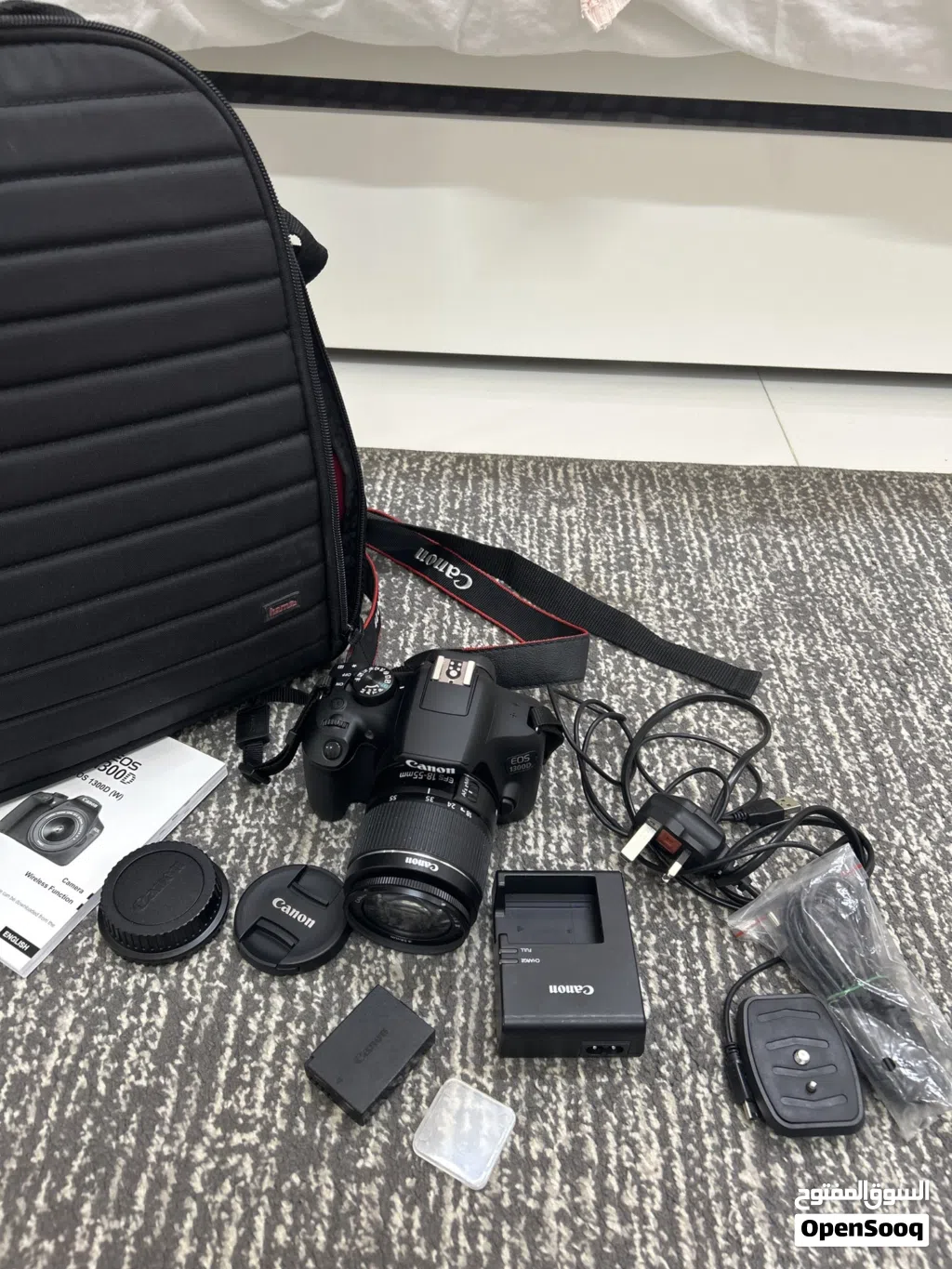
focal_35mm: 26
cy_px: 634
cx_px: 476
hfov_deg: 53.1
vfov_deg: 67.3
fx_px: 953
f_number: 1.5
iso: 125
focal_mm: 5.7
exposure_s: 1/50
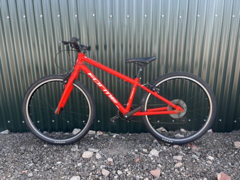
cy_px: 90
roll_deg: +1.3
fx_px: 180
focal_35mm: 26
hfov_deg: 67.3
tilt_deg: -13.5
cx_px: 120
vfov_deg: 53.1
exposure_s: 1/223
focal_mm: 5.1
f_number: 1.6
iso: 40
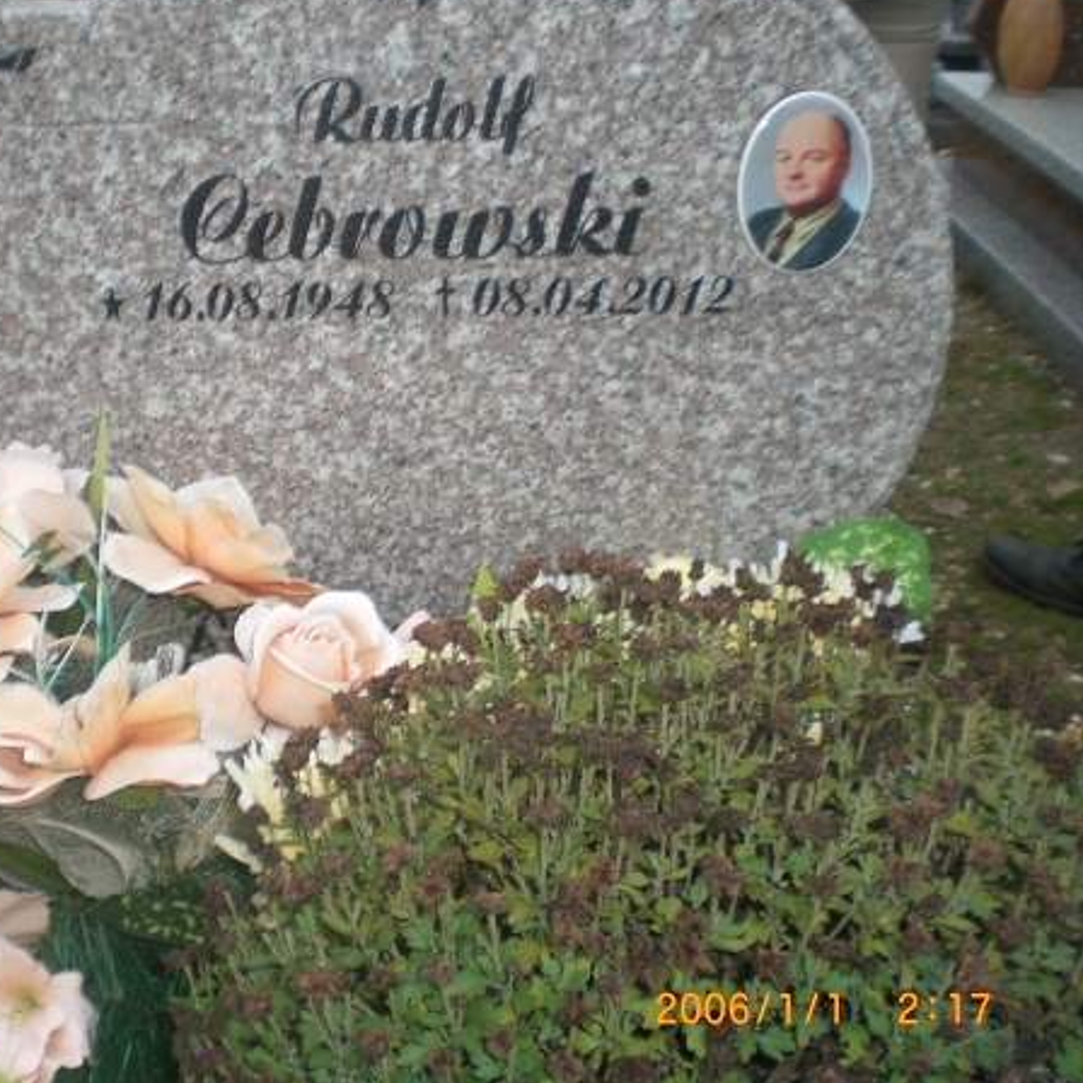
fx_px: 1699
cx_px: 312
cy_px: 546
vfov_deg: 35.4
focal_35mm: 48
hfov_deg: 34.8
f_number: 3.1
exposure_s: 1/80
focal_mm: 6.3
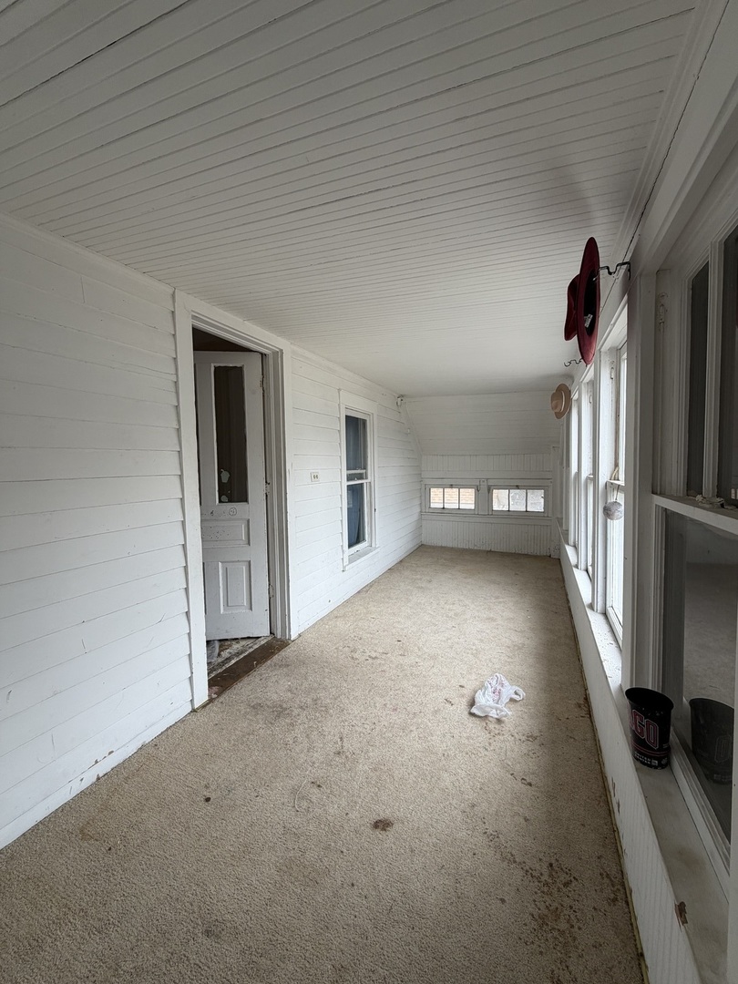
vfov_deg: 102.1
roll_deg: +1.3
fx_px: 398
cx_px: 369
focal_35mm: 14
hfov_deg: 85.7
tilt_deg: -2.6
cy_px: 492
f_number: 2.2
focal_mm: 2.22
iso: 64
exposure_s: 1/121
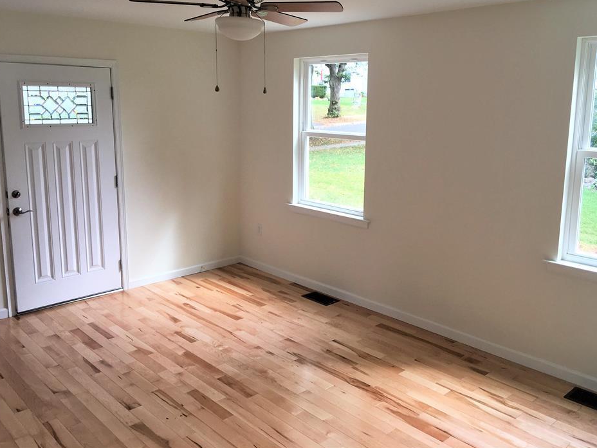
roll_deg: -1.1
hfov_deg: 56.8
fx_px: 552
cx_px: 320
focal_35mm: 32
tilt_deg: -8.7
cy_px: 203
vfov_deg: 44.1
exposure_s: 1/120
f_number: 2.2
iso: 25
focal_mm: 4.15
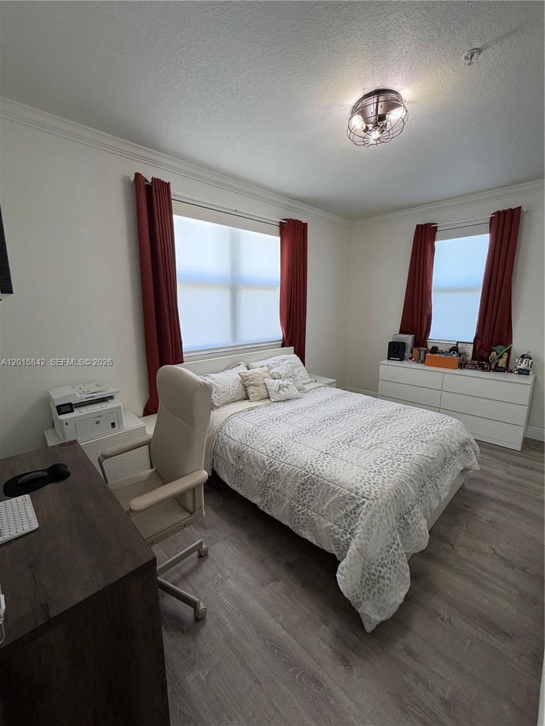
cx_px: 272
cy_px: 363
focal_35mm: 14
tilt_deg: -11.2
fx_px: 294
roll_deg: +0.6
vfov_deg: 102.1
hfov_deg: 85.7
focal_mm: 2.22
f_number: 2.2
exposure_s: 1/120
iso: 200
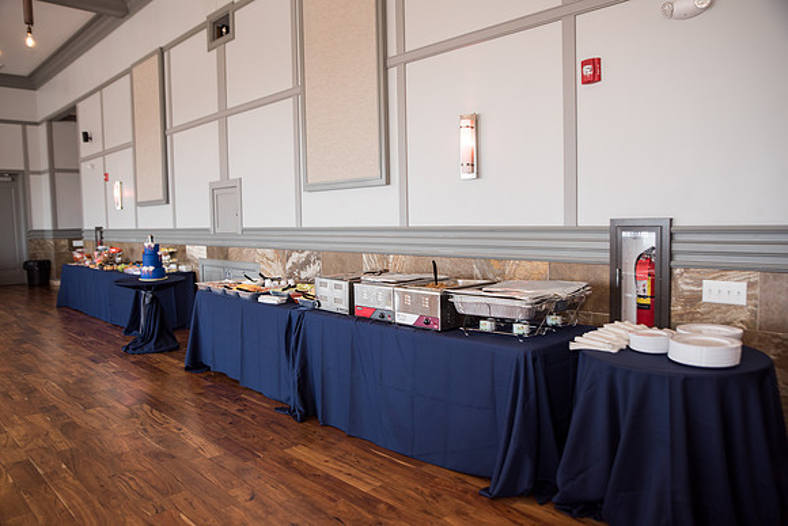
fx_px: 569
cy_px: 263
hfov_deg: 69.4
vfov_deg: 49.6
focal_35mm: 26
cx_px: 394
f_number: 3.2
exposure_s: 1/160
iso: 200
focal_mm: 26
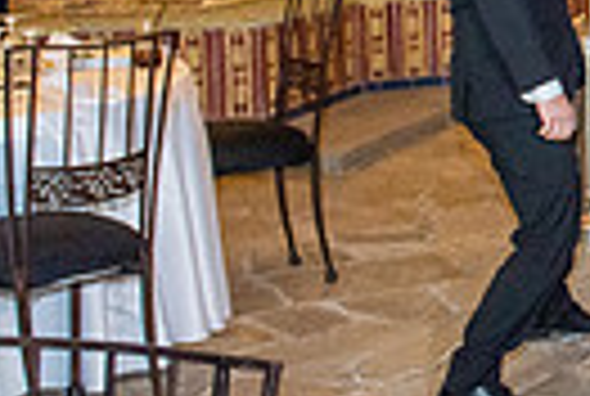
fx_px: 1741
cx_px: 1076
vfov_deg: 12.8
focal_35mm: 106
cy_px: -25
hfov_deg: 16.1
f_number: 4
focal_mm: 24
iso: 1600
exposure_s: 1/160
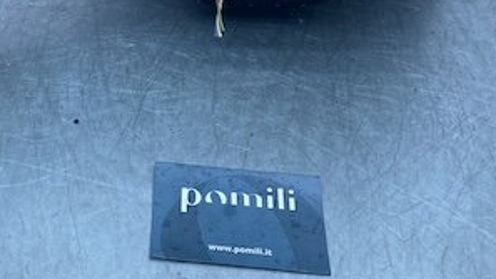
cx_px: 144
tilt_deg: -41.5
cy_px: -7
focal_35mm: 61
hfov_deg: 33.9
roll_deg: -5.0
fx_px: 802
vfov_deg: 19.1
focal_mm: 4.25
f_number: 1.8
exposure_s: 1/898
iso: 32
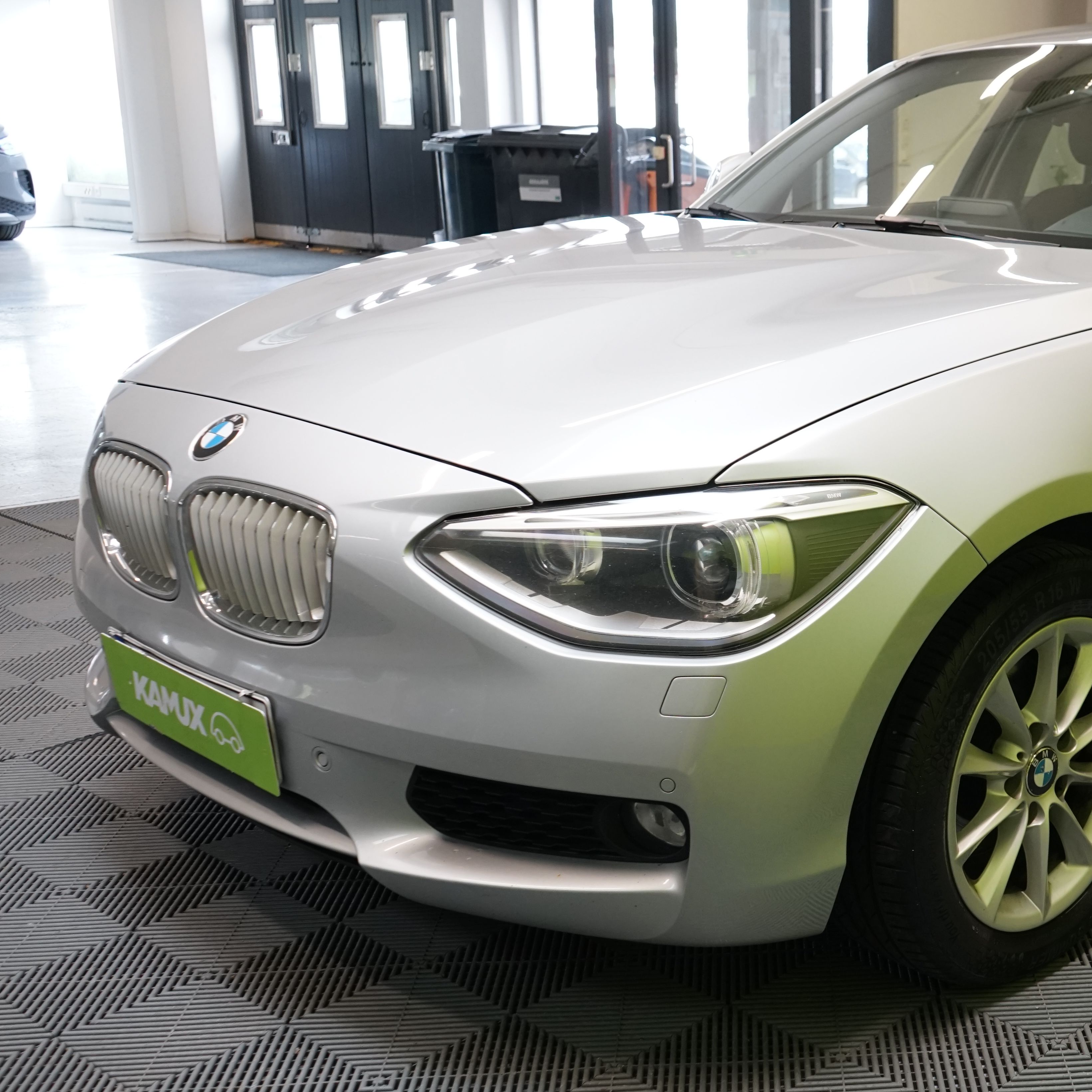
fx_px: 1606
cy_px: 601
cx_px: 976
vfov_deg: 37.5
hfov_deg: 35.4
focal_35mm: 45
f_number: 5.6
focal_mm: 29
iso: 1250
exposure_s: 1/40
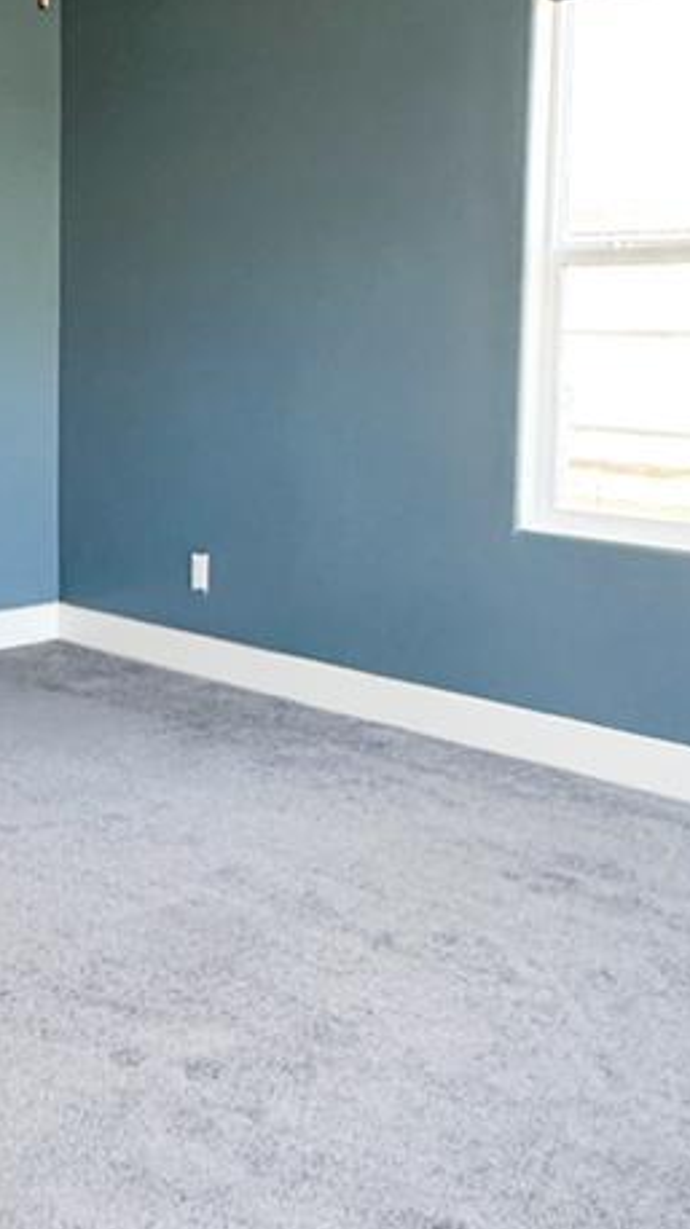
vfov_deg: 41.2
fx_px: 1629
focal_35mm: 50
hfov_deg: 23.3
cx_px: 66
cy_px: 494
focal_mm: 2.22
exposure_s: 1/120
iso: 320
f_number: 2.2
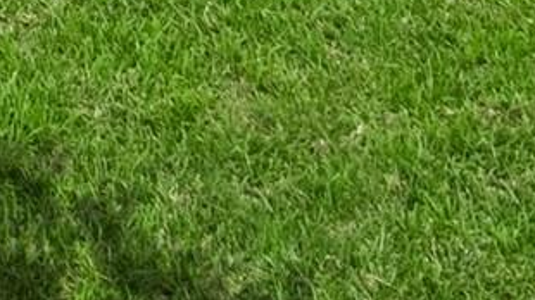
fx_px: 1375
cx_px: -224
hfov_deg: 19.6
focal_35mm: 97
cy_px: -778
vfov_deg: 8.6
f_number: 10
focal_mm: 14
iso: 500
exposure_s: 1/500
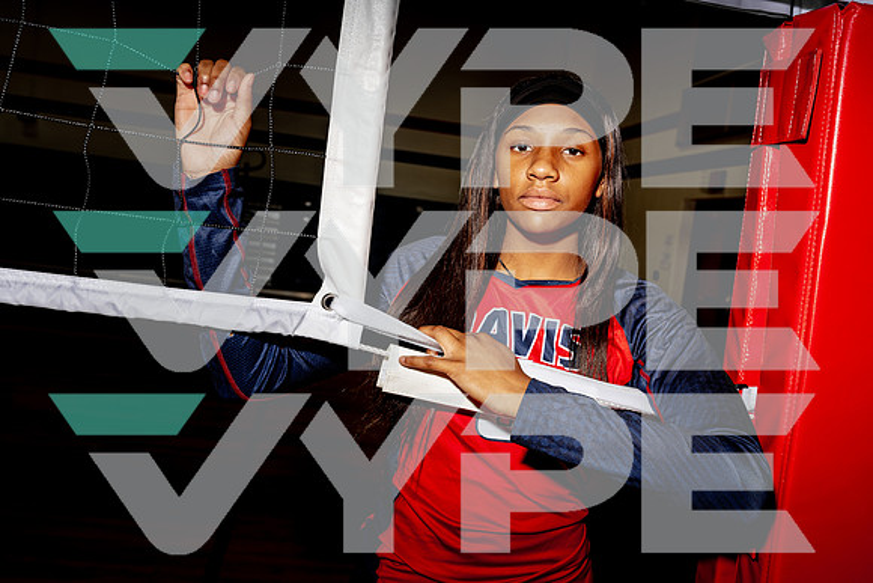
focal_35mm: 35
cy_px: 292
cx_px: 436
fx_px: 849
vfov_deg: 37.9
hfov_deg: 54.4
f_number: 6.3
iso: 100
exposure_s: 1/125
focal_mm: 35
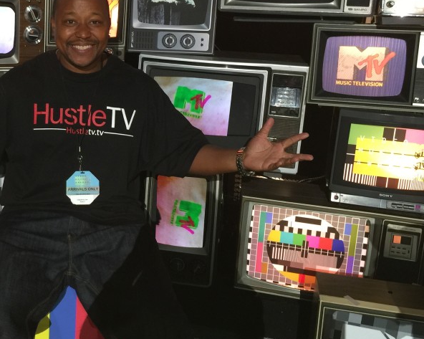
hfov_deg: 36.9
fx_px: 615
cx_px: 91
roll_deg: -2.7
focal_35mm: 49
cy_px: 118
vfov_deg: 30.6
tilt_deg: -13.9
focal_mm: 4.15
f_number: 2.2
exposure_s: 1/15
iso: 64
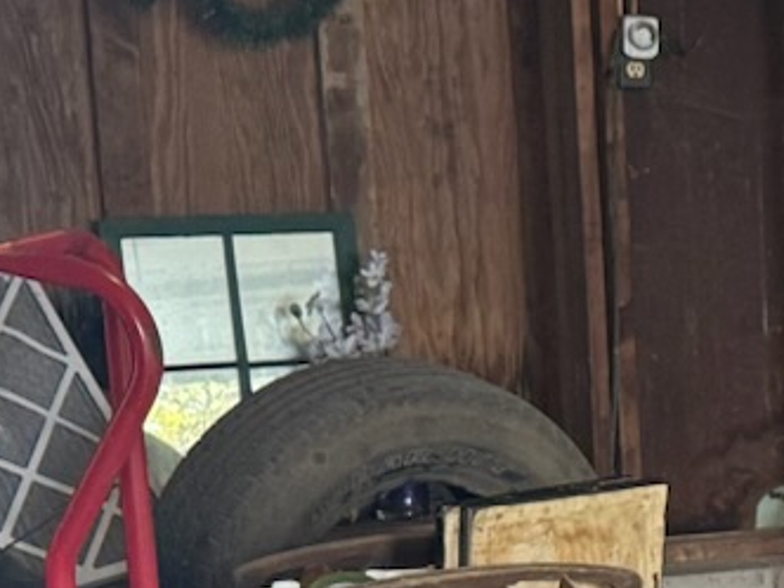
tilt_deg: -14.0
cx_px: 1518
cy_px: 732
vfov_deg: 9.9
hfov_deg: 12.0
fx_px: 3352
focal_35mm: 148
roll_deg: -1.6
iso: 200
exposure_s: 1/76
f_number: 1.78
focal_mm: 6.76
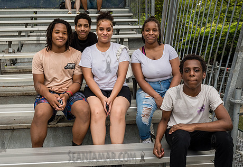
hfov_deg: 53.7
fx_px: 238
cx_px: 100
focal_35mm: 35
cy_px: 75
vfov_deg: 38.5
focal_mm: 24
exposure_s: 1/250
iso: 500
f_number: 7.1
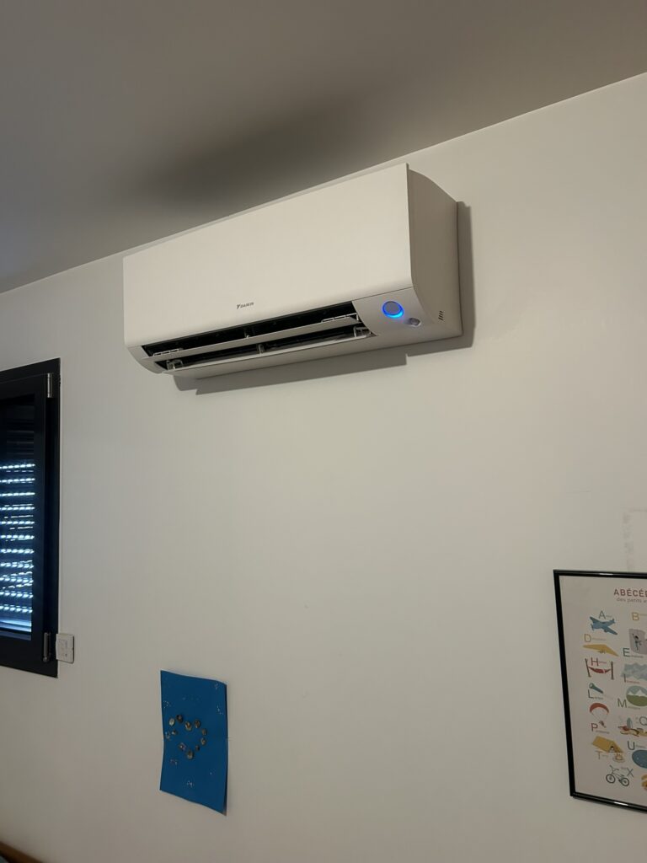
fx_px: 648
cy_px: 432
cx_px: 324
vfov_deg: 67.3
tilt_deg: +4.9
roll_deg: +1.4
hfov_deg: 53.1
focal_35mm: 26
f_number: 1.5
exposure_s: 1/50
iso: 200
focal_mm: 5.7
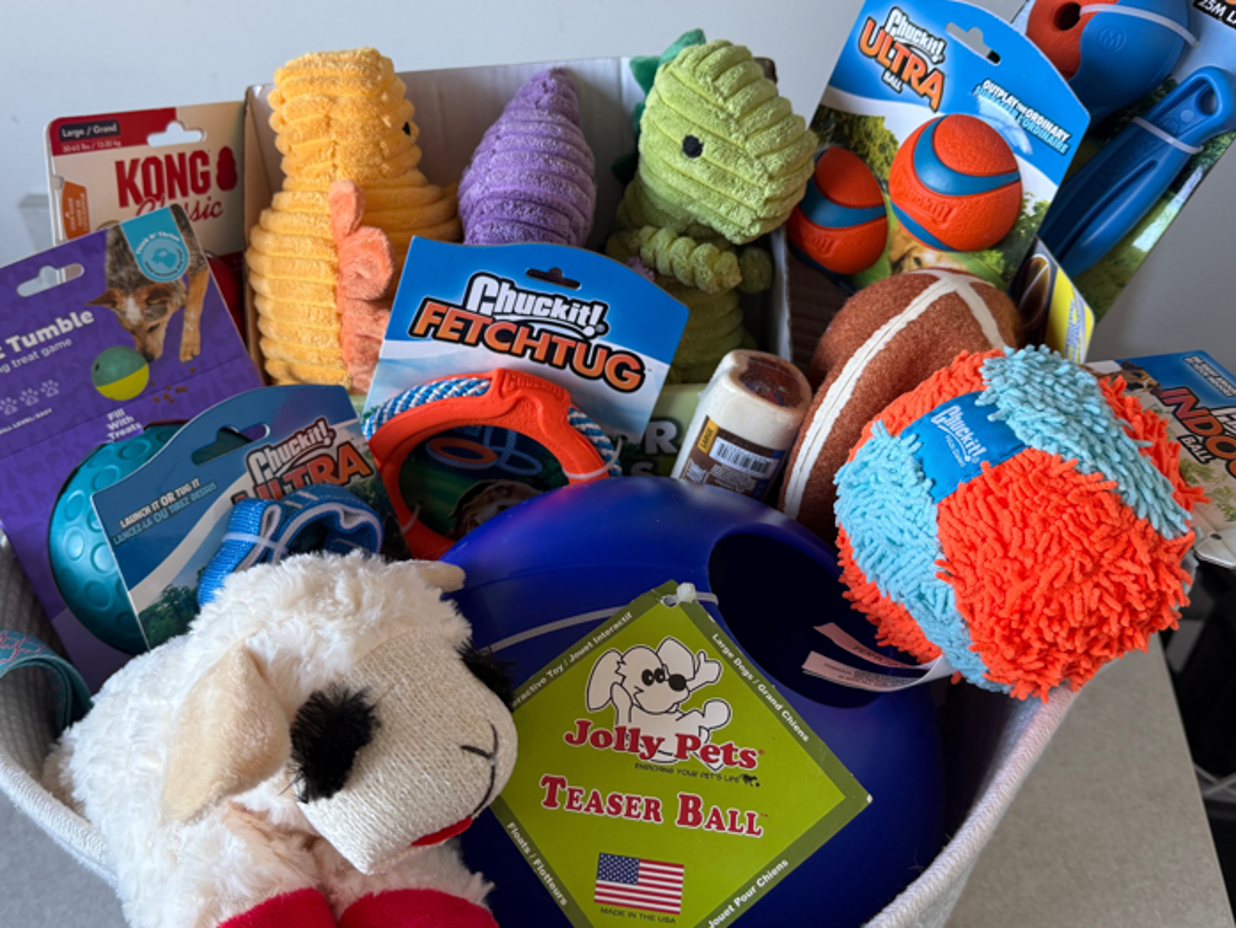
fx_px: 1107
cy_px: 441
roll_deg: +4.2
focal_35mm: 31
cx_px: 569
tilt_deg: -42.7
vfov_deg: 45.4
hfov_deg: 58.3
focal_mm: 6.76
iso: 200
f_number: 1.78
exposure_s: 1/104
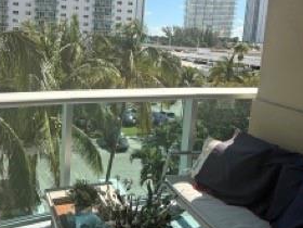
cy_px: 67
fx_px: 280
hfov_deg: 53.8
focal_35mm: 32
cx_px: 70
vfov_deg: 43.2
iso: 50
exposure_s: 1/1534
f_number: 2.2
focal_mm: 2.22
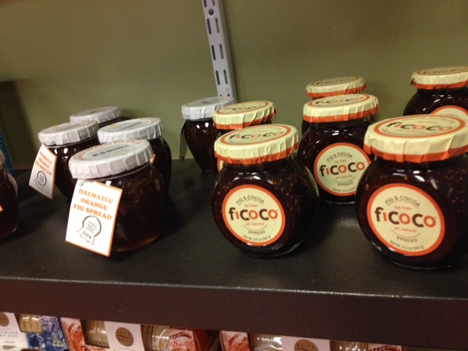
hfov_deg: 52.6
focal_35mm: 35
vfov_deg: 40.7
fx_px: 473
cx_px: 234
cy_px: 176
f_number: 2.4
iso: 400
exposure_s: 1/20
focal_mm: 4.28
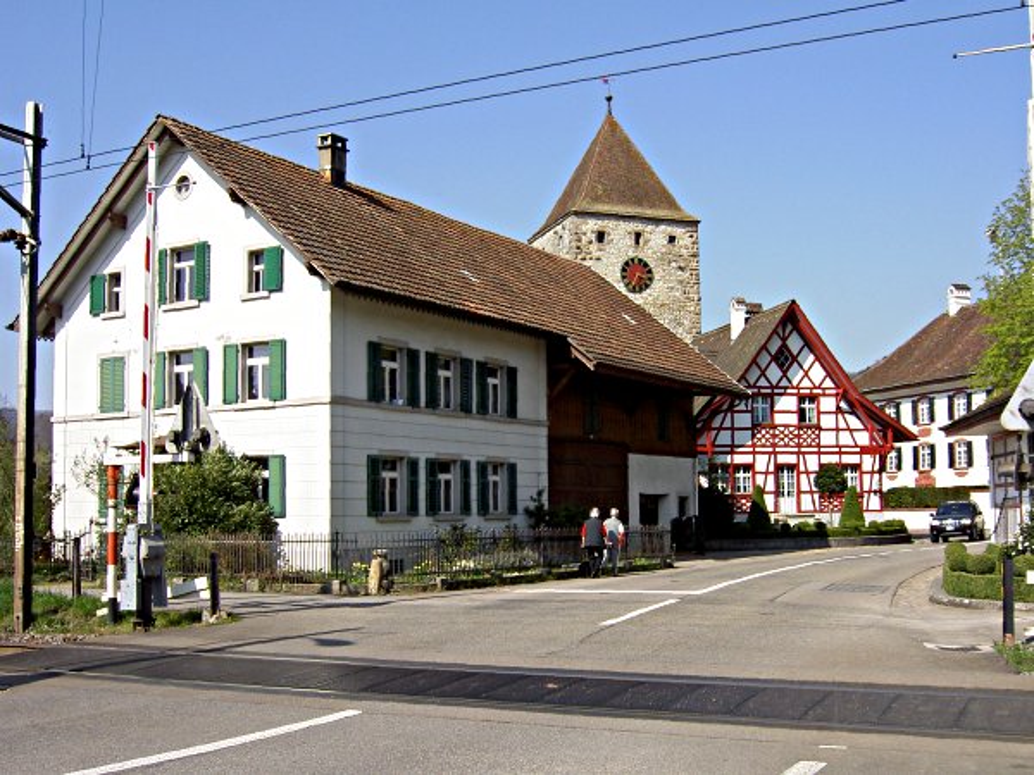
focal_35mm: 34
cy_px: 388
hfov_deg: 54.0
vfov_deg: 41.8
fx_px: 1016
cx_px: 517
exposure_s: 1/400
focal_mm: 5.6
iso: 100
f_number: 4.7
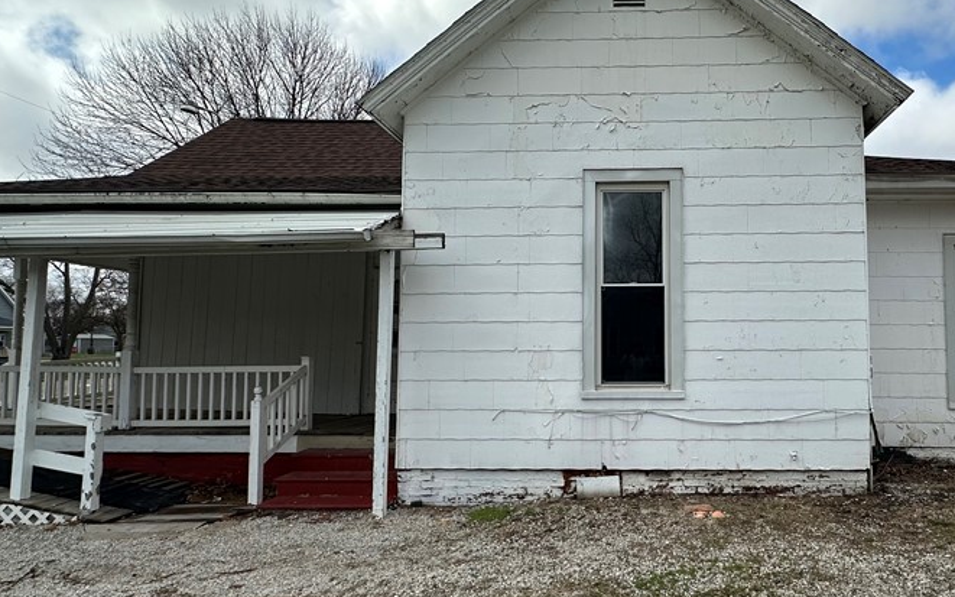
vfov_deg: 53.0
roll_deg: -0.9
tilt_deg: +4.8
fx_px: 599
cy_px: 311
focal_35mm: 23
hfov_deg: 75.2
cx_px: 620
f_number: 2.2
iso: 50
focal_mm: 2.22
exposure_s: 1/2959
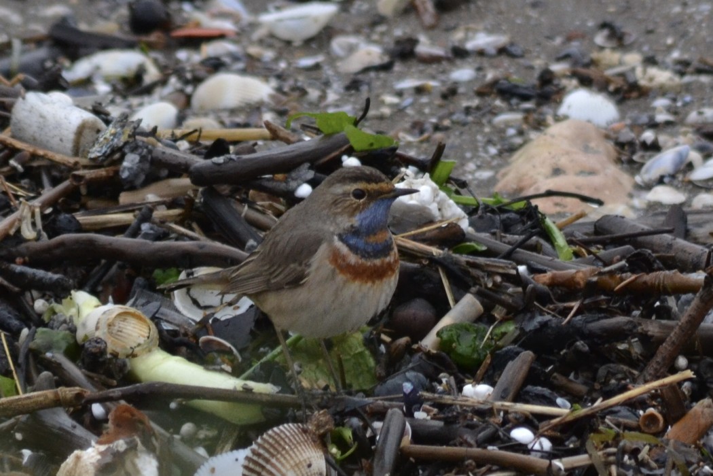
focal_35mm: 450
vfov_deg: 3.1
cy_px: 238
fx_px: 8912
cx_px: 356
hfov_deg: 4.6
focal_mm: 300
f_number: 7.1
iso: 800
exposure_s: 1/1000
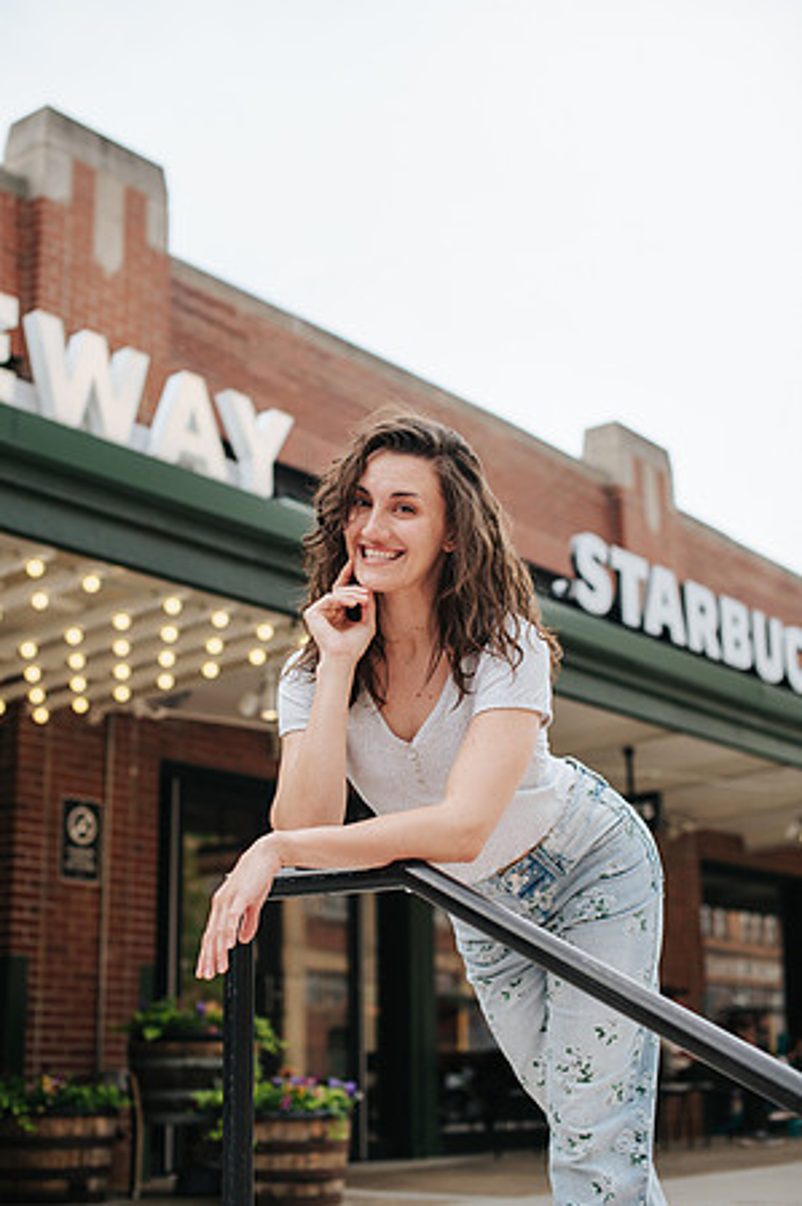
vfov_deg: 39.6
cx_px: 401
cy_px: 603
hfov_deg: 26.9
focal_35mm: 50
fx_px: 1675
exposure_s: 1/400
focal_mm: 50
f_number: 2.8
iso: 140
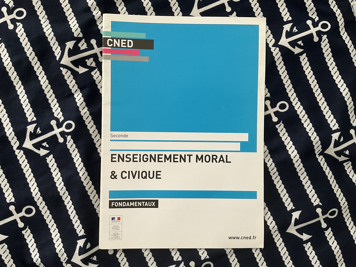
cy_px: 134
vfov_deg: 48.2
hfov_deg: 61.7
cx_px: 178
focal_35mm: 29
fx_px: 298
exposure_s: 1/60
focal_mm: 3
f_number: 1.8
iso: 160
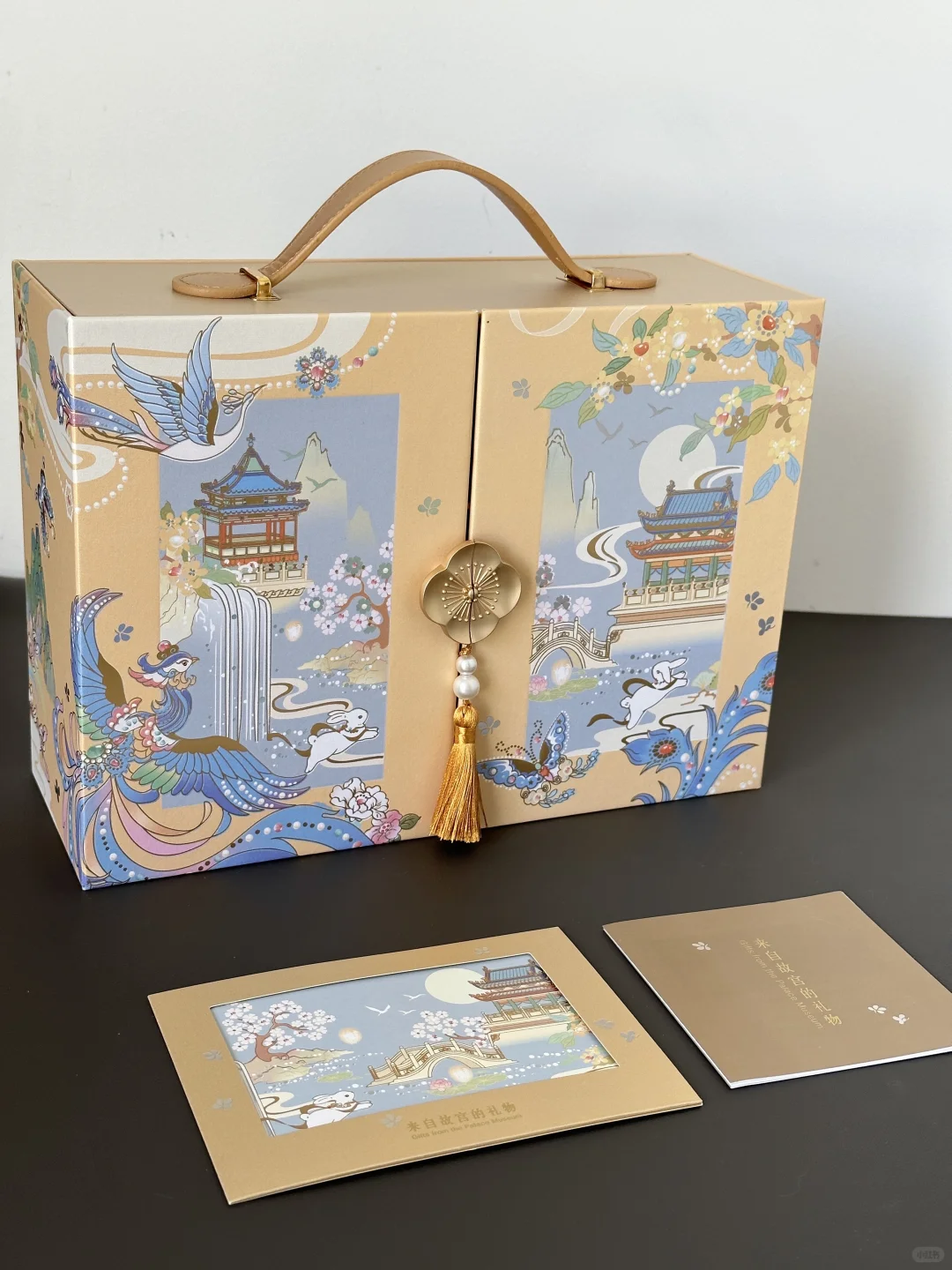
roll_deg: -3.6
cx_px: 476
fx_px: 1760
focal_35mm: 48
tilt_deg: -21.1
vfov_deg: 39.7
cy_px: 635
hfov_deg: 30.3
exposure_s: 1/121
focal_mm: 6.86
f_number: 1.78
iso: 50
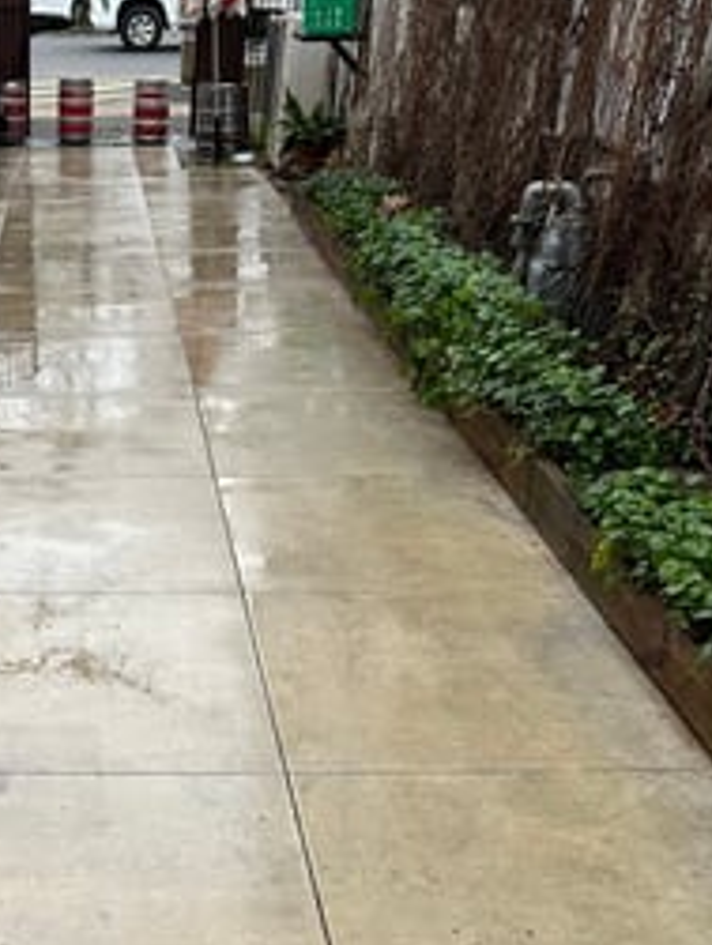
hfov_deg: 23.4
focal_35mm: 61
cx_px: 60
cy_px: 808
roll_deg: -0.8
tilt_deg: -27.2
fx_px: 1669
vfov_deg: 30.5
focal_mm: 6.86
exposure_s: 1/486
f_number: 1.78
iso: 80
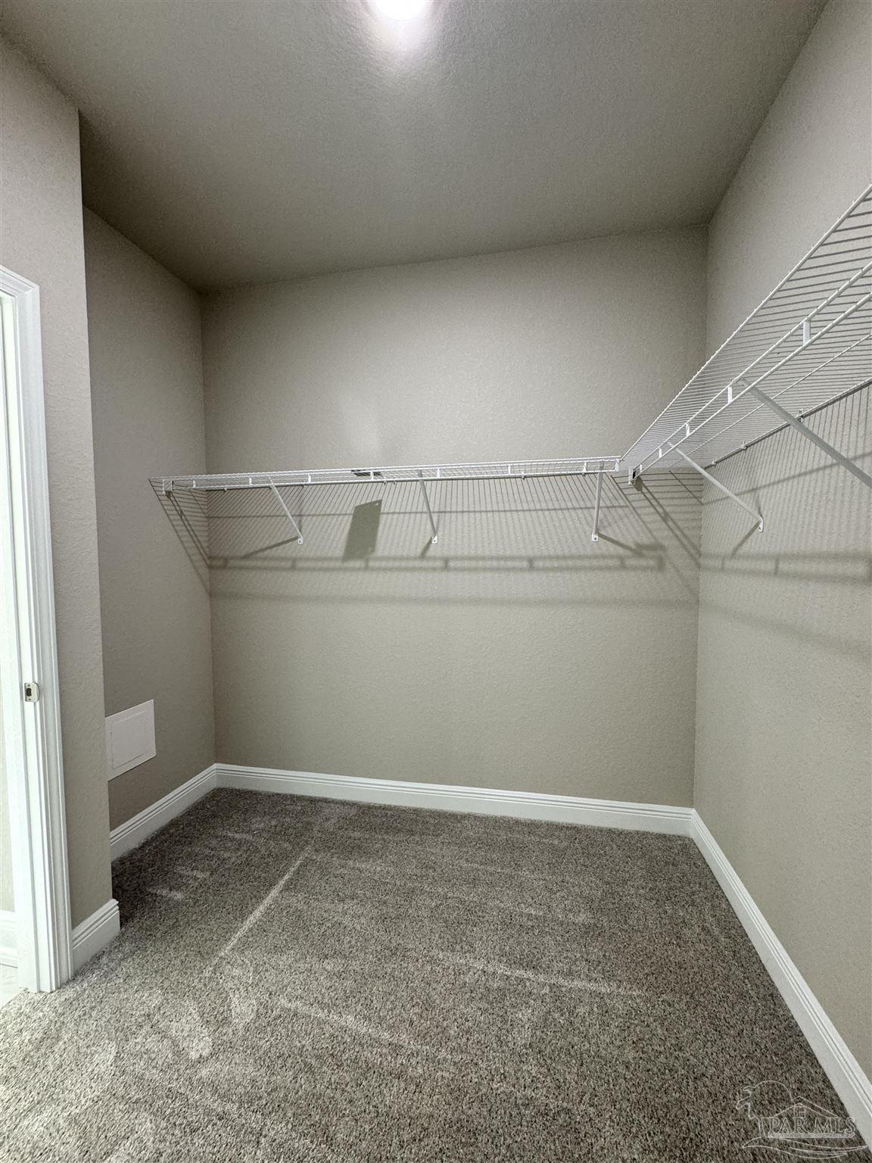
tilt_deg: -3.3
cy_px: 582
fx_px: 470
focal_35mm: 14
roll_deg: +0.7
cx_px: 436
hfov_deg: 85.7
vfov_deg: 102.1
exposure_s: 1/60
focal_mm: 2.22
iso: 160
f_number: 2.2
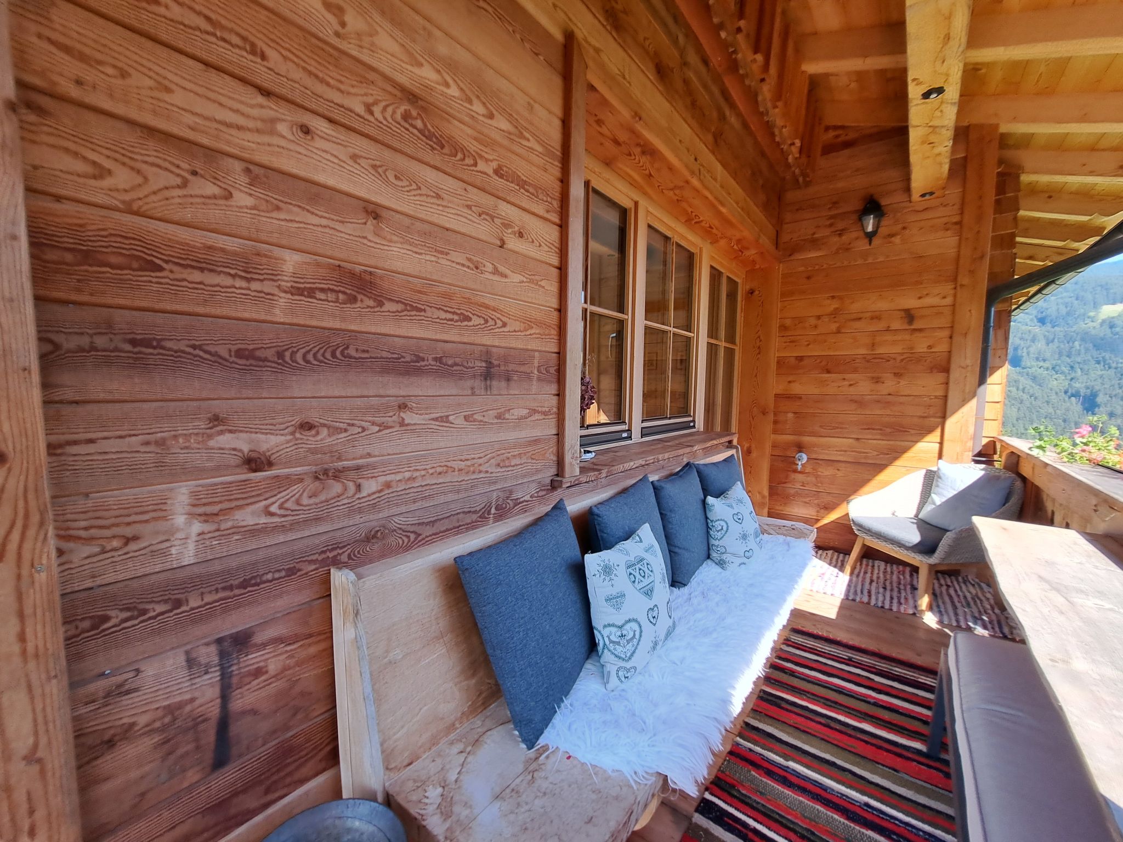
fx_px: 422
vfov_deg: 89.9
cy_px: 421
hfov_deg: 106.2
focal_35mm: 13
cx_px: 562
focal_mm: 1.74
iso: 50
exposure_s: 1/116
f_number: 2.2
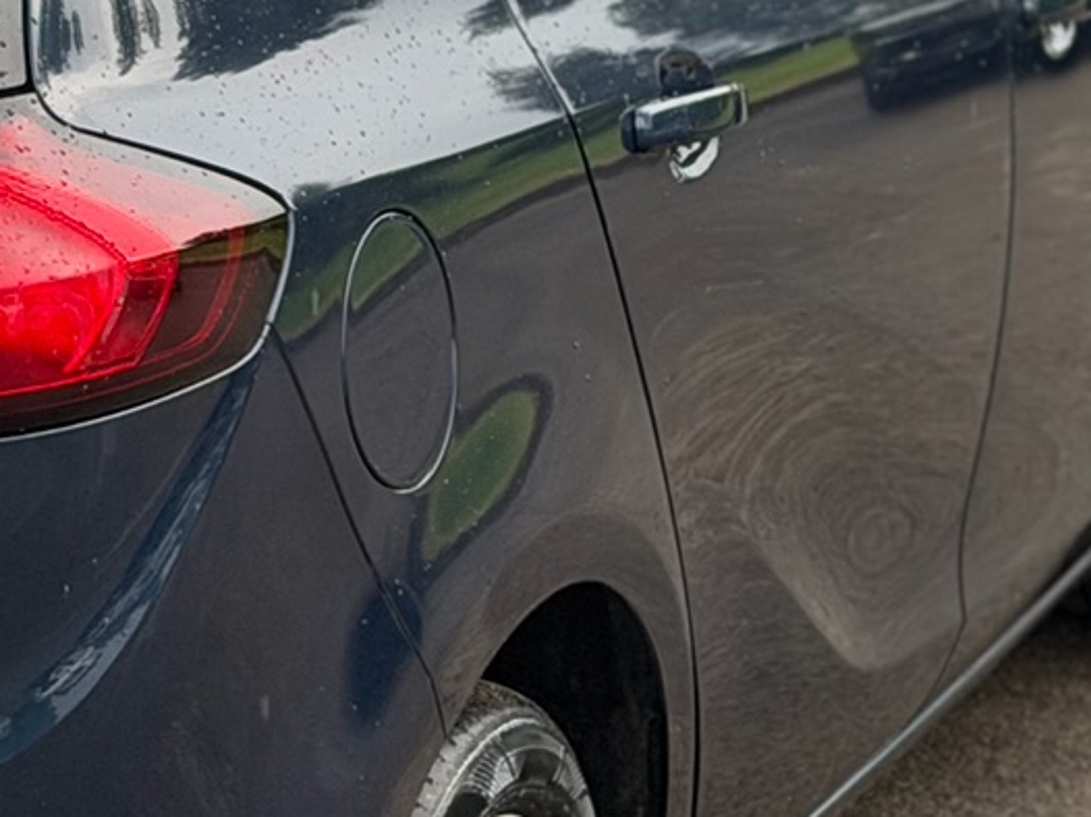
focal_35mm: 187
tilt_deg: -14.7
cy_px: 462
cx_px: -407
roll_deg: -1.2
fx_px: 5891
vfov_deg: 7.9
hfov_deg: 10.3
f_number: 1.78
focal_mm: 6.76
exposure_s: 1/126
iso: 80
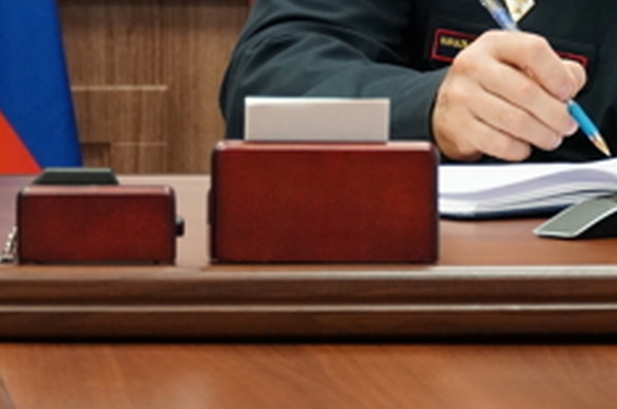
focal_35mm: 309
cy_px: -18
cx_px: 166
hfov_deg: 6.7
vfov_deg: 4.4
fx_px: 5285
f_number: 5.6
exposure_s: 1/100
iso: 2000
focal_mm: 64
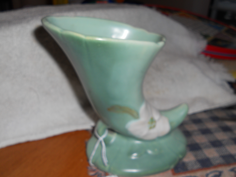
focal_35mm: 32
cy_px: 88
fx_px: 218
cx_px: 118
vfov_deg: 44.2
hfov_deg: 56.8
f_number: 8.8
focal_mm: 5.8
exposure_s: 1/25
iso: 80
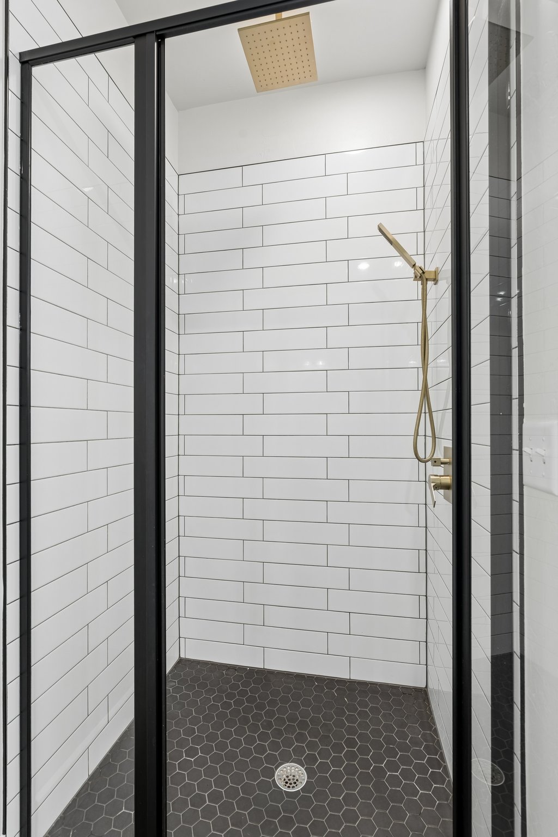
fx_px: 372
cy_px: 418
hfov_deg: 73.7
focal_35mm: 16
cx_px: 279
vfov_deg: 96.7
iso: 200
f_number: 8
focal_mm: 16
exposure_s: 1/50
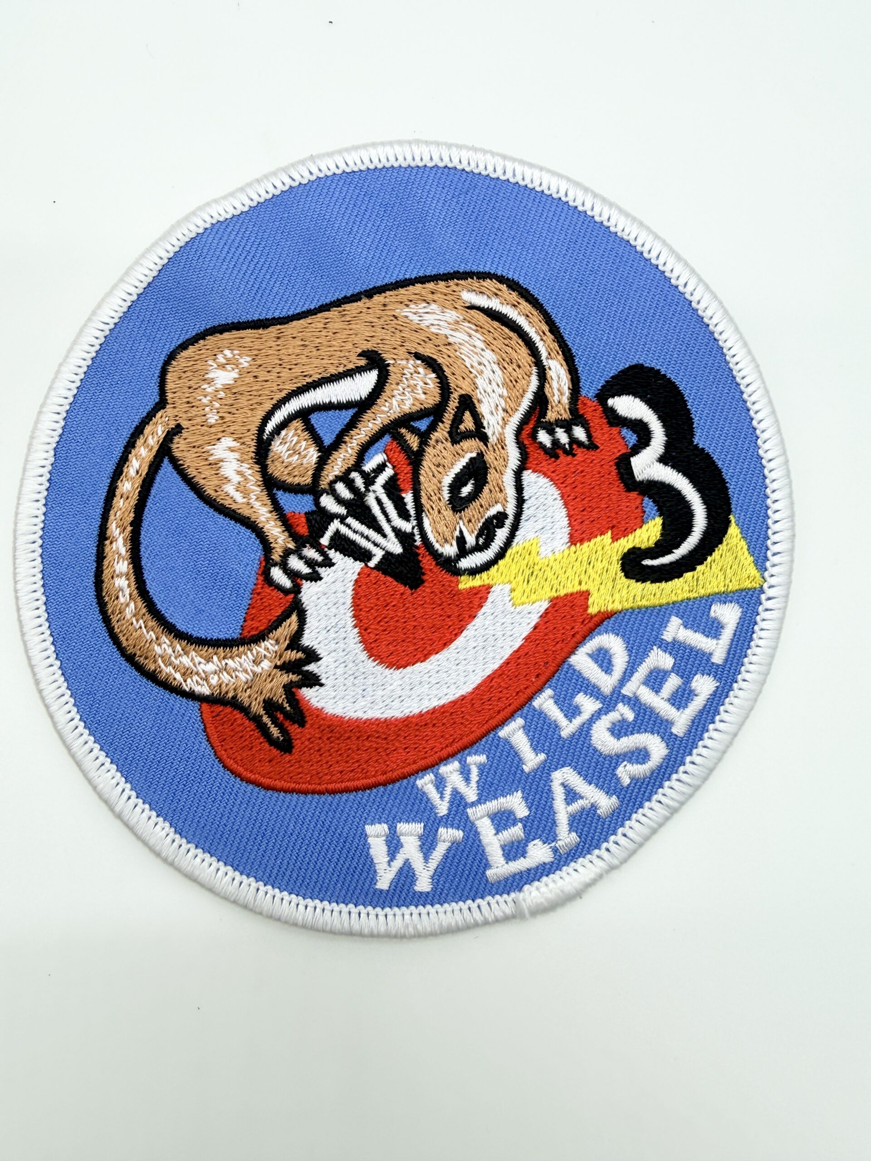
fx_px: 805
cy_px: 580
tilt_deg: -84.3
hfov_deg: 56.8
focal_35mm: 24
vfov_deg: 71.6
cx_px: 436
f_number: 2.2
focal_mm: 2.22
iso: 40
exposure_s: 1/123
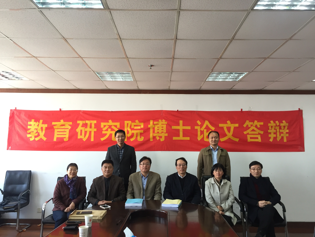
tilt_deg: +5.4
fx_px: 264
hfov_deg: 61.7
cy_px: 118
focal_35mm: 29
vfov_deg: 48.2
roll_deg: -1.4
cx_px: 158
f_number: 2.2
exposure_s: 1/33
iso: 50
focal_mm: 4.15
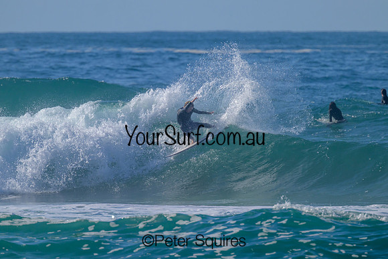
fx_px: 8883
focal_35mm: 824
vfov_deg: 1.7
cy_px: 130
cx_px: 194
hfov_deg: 2.5
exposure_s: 1/2000
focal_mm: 800
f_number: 11
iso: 800
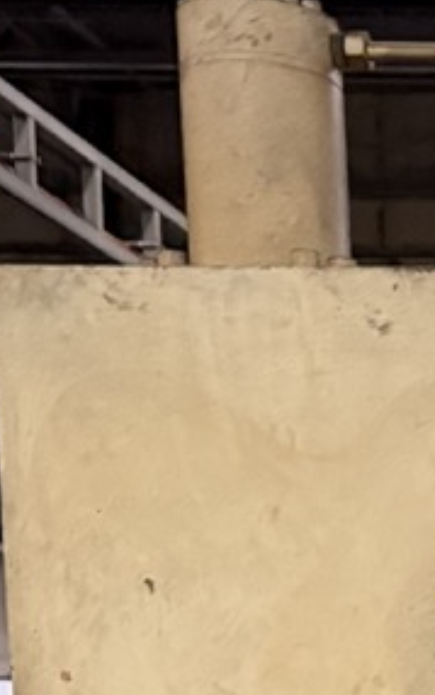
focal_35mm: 114
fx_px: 2160
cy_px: 1016
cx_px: 1210
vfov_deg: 16.7
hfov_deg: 9.5
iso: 800
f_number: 1.78
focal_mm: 6.76
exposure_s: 1/40
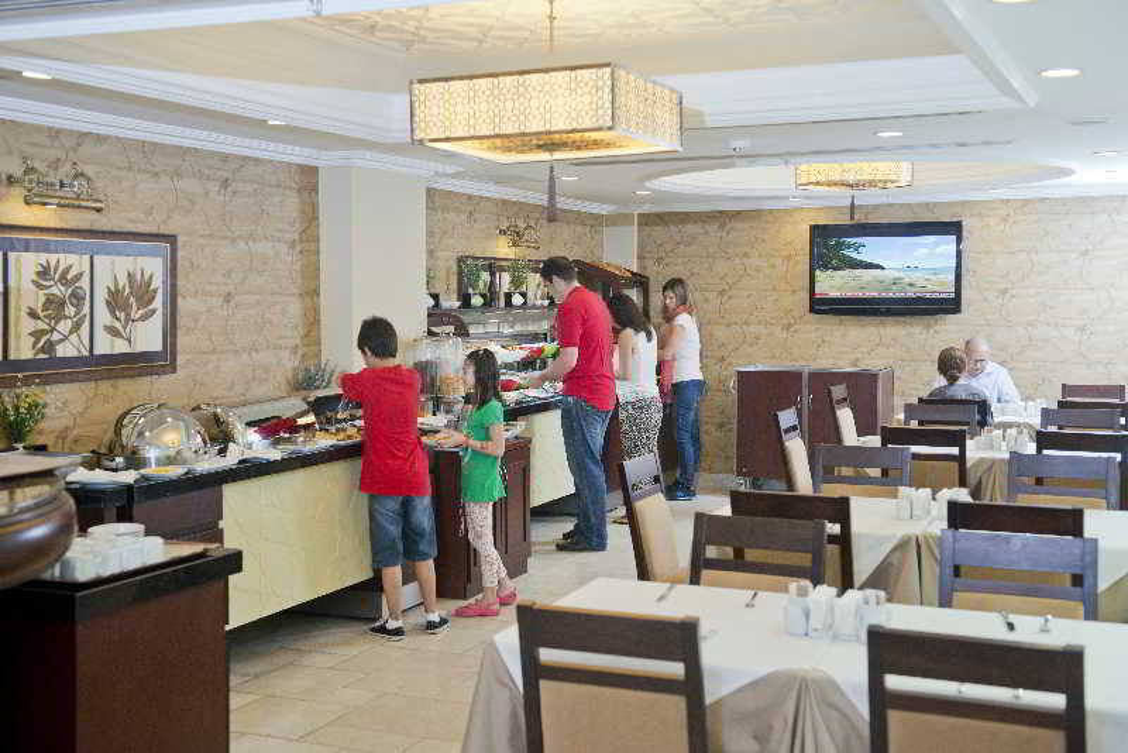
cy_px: 376
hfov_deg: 44.5
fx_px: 1379
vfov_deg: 30.5
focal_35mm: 44
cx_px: 564
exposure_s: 1/40
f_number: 4.5
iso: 250
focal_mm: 44
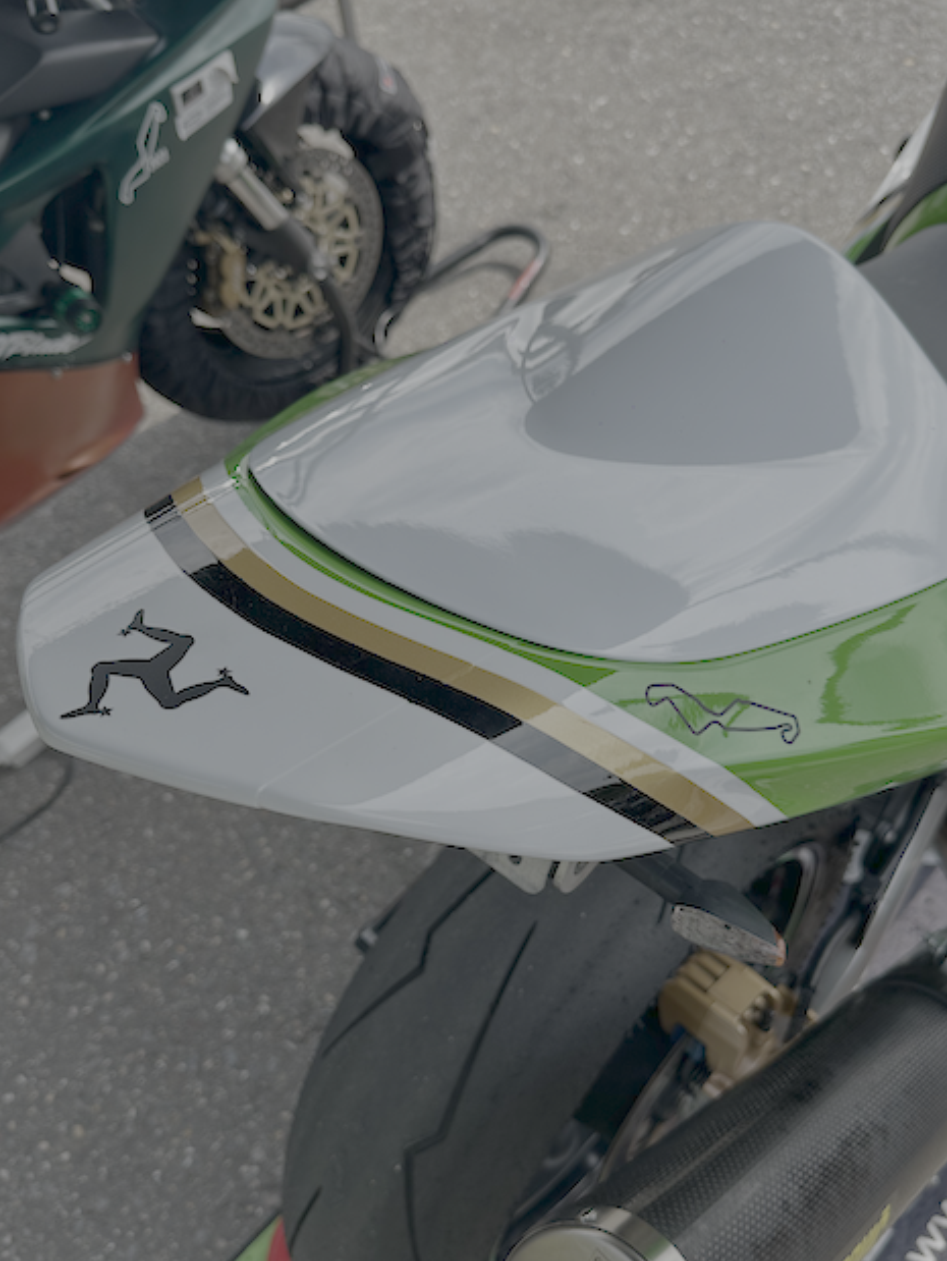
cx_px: 475
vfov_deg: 58.3
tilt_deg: -52.5
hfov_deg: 45.5
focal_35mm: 31
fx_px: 1130
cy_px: 668
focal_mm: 6.86
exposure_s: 1/2353
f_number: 1.78
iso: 80
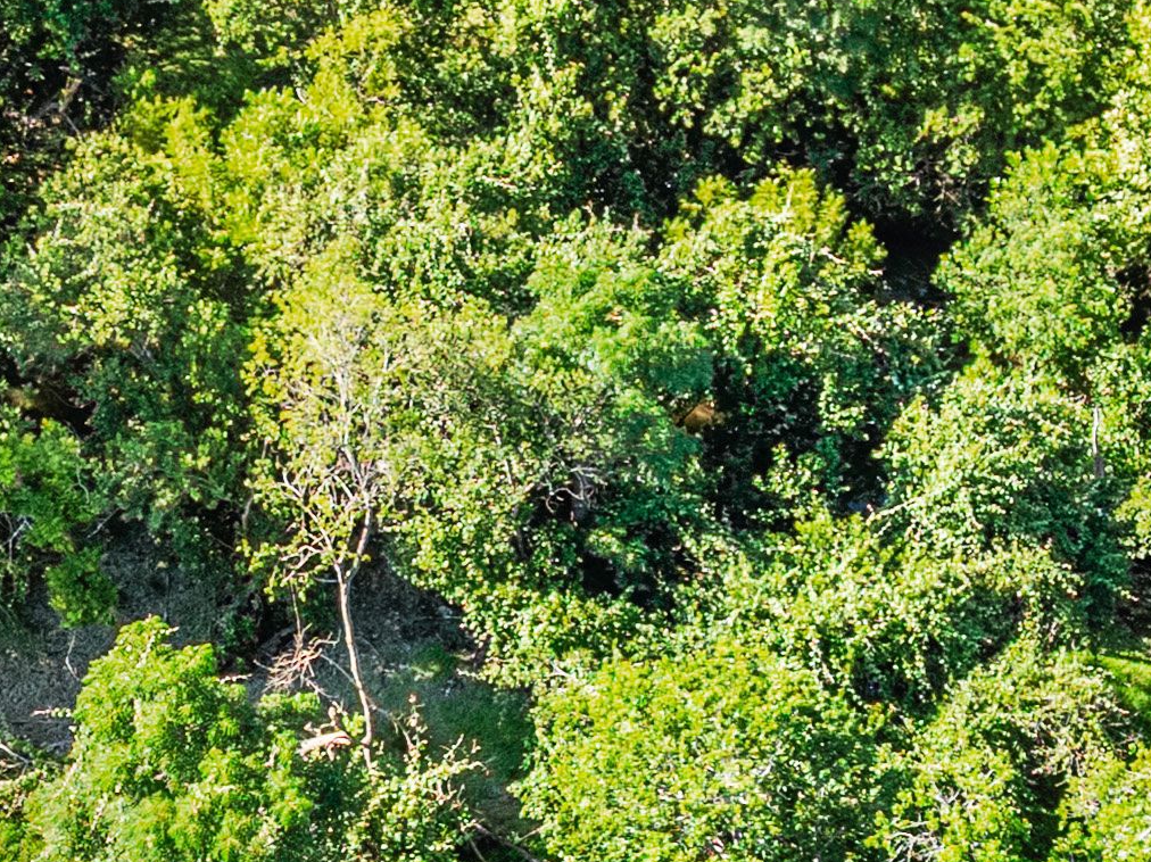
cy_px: 1157
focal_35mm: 125
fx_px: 4154
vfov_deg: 11.5
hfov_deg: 15.8
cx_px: 735
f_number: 2.8
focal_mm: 12.29
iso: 110
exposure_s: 1/500
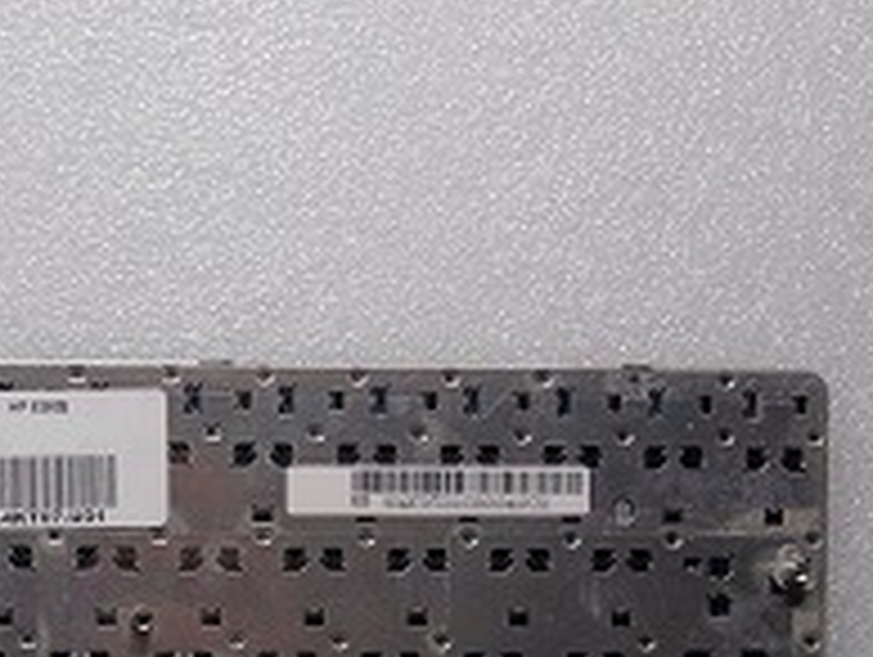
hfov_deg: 26.4
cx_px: 22
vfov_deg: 20.4
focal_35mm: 70
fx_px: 1768
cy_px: 644
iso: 100
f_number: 5.6
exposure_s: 1/13
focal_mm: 6.1
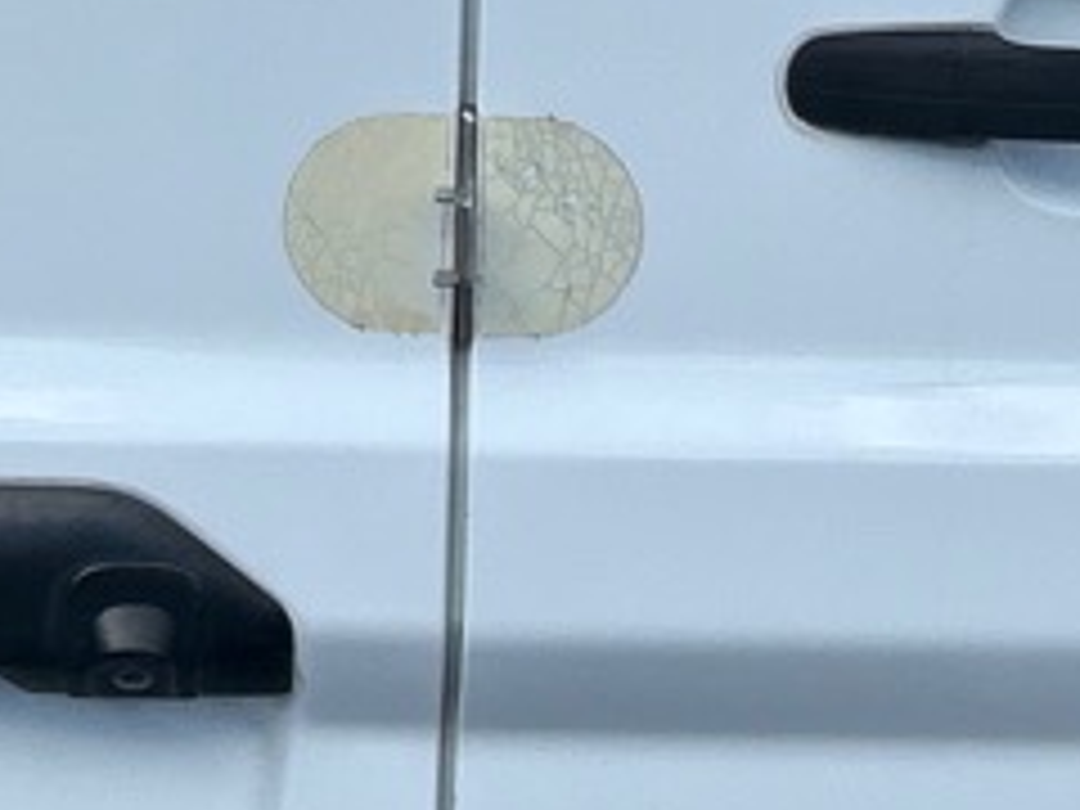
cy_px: -423
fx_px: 5398
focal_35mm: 173
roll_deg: -1.7
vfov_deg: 8.4
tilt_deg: -8.1
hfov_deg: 11.4
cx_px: 464
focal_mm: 5.7
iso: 50
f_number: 1.5
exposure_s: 1/5587
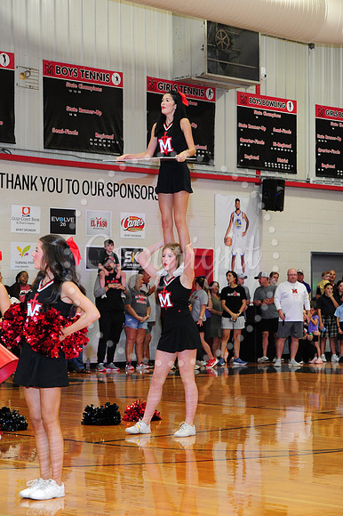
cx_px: 172
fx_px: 1002
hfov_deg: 19.4
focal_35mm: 70
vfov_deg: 28.9
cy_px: 258
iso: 2000
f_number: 7.1
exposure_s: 1/60
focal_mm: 70
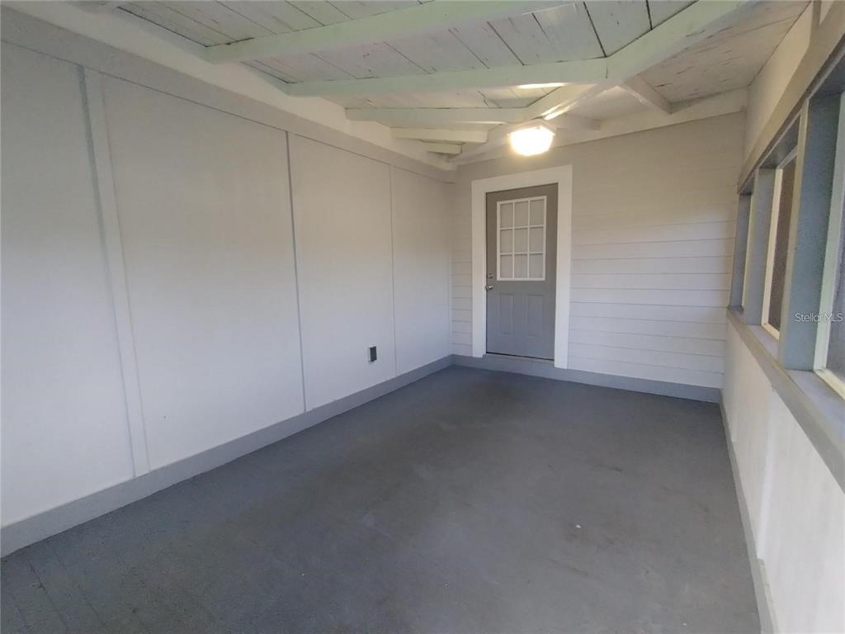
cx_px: 422
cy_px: 317
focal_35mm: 16
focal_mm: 1.66
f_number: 2.2
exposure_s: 1/30
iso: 350
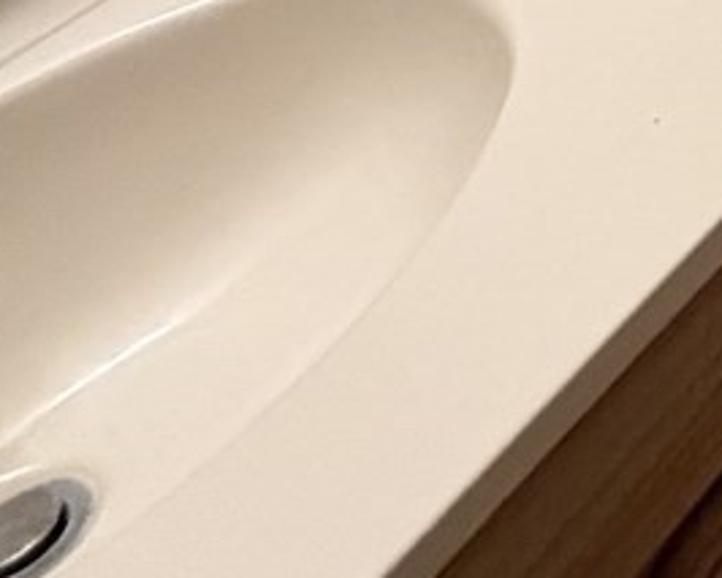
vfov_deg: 13.0
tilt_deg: -11.4
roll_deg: -1.0
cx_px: 1501
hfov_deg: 16.9
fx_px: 1689
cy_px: -914
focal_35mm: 79
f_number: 2.2
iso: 250
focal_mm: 2.22
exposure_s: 1/60
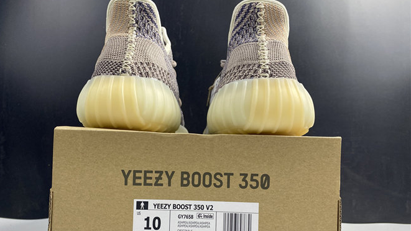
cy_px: 149
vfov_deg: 38.6
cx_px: 194
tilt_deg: +3.8
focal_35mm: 30
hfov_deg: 64.3
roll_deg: +0.2
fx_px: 327
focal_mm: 4.25
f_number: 1.8
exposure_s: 1/113
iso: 125
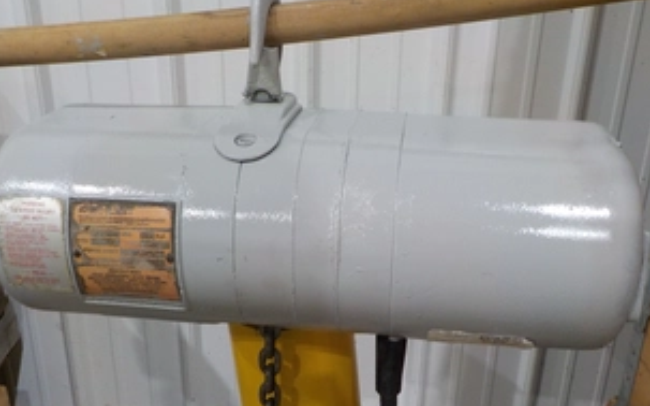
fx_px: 744
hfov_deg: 47.2
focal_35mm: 42
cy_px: 284
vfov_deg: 30.2
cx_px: 326
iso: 250
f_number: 3.3
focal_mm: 4.1
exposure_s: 1/30
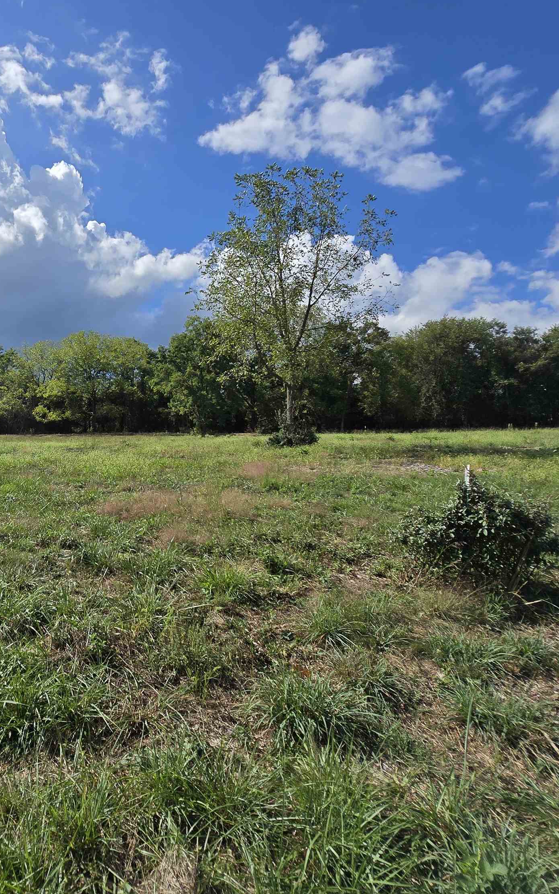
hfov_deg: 58.4
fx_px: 463
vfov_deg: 88.0
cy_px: 433
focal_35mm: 19
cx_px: 129
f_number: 2.2
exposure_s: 1/4043
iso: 50
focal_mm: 2.2
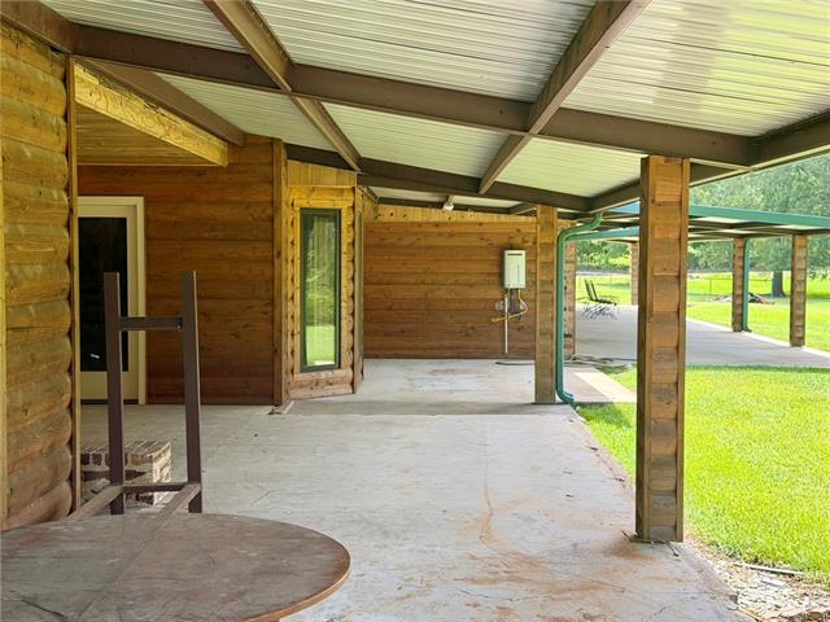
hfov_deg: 39.7
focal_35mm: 48
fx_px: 1151
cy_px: 311
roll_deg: +0.6
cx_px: 415
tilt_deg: -2.5
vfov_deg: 30.3
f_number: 1.78
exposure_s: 1/463
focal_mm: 6.76
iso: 80
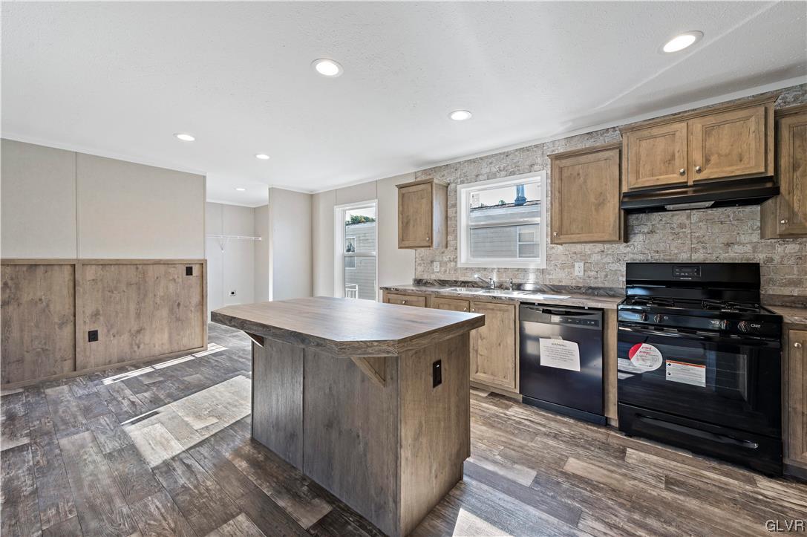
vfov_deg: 81.1
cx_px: 404
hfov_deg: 104.3
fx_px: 314
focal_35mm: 14
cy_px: 268
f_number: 9
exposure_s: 1/13
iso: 320
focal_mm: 14
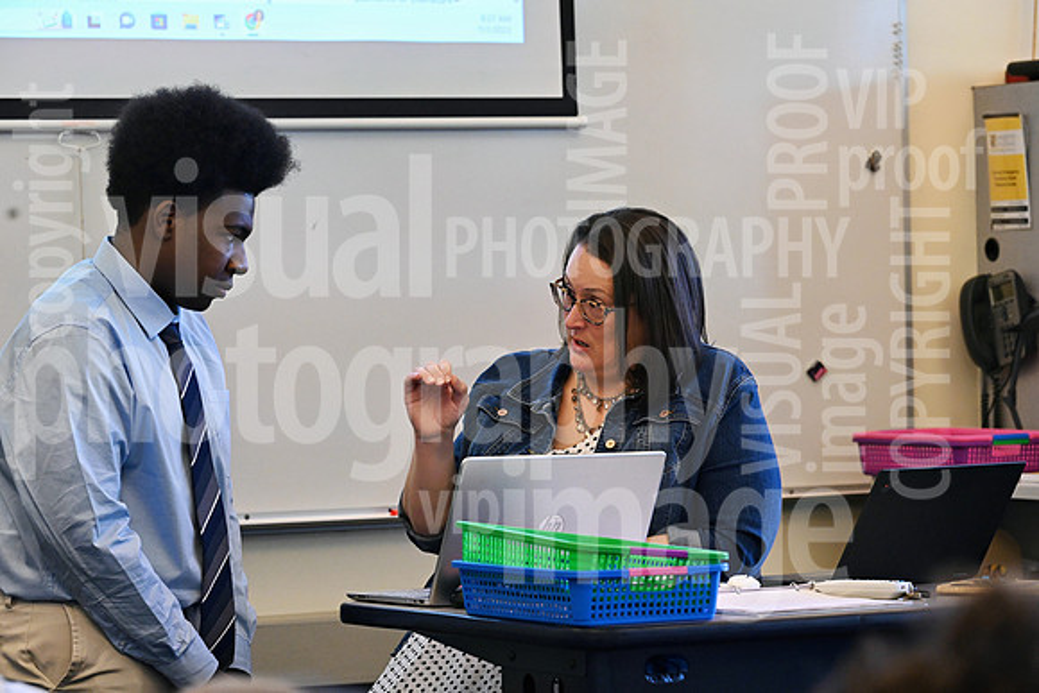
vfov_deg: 9.8
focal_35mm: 140
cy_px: 346
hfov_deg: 14.7
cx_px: 520
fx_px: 4041
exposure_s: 1/250
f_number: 6.3
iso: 4000
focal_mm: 140
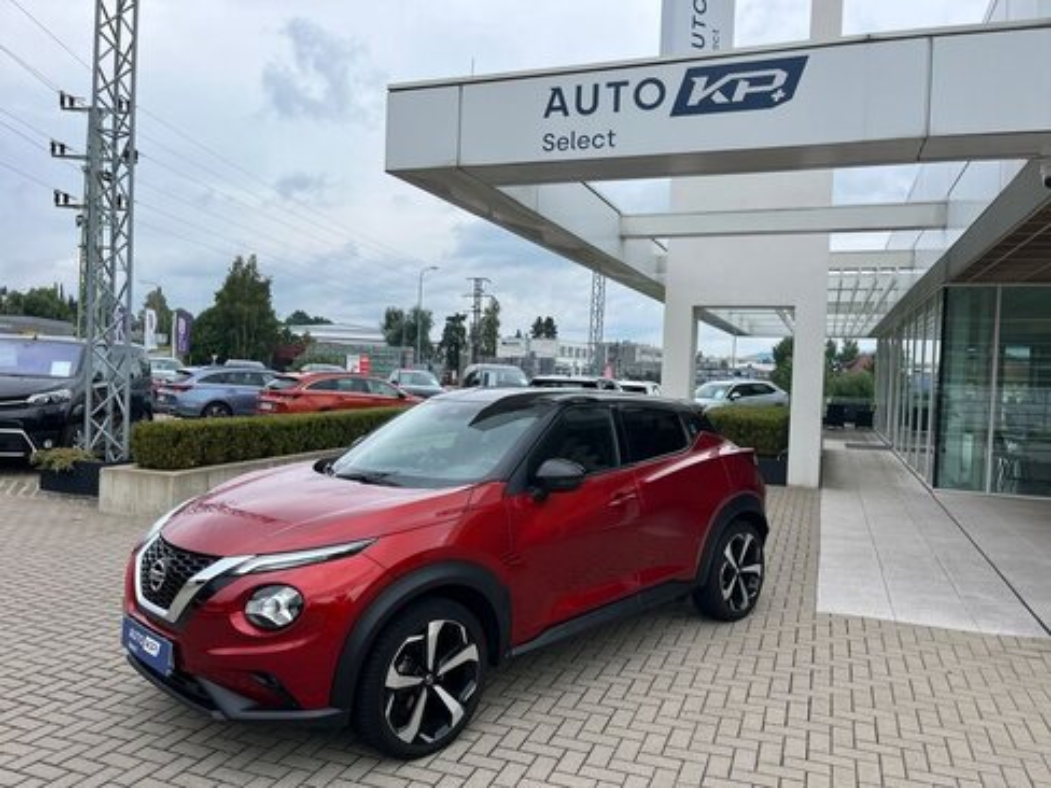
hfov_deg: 67.3
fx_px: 789
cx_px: 526
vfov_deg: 53.1
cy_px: 394
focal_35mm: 26
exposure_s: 1/2222
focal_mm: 5.1
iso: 50
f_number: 1.6
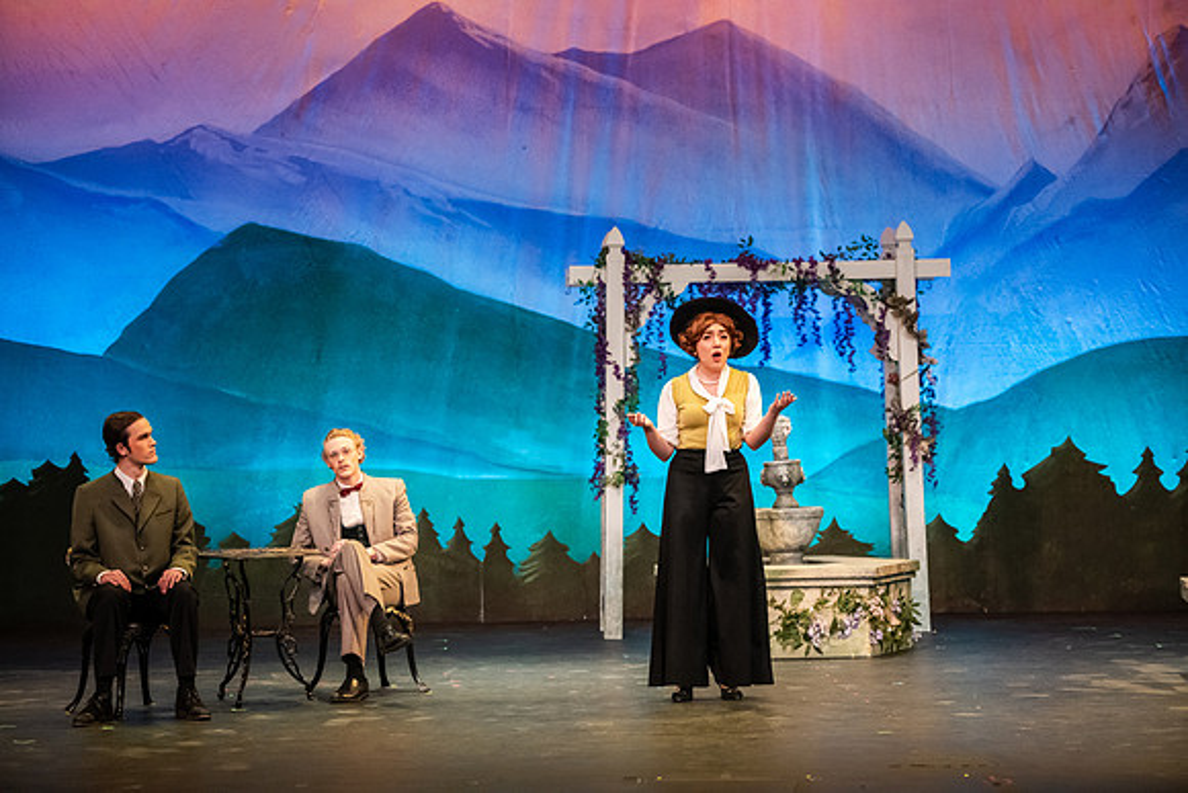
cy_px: 396
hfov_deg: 19.5
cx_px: 594
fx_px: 3466
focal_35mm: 105
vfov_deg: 13.0
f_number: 3.2
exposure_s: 1/320
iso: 4000
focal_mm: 105
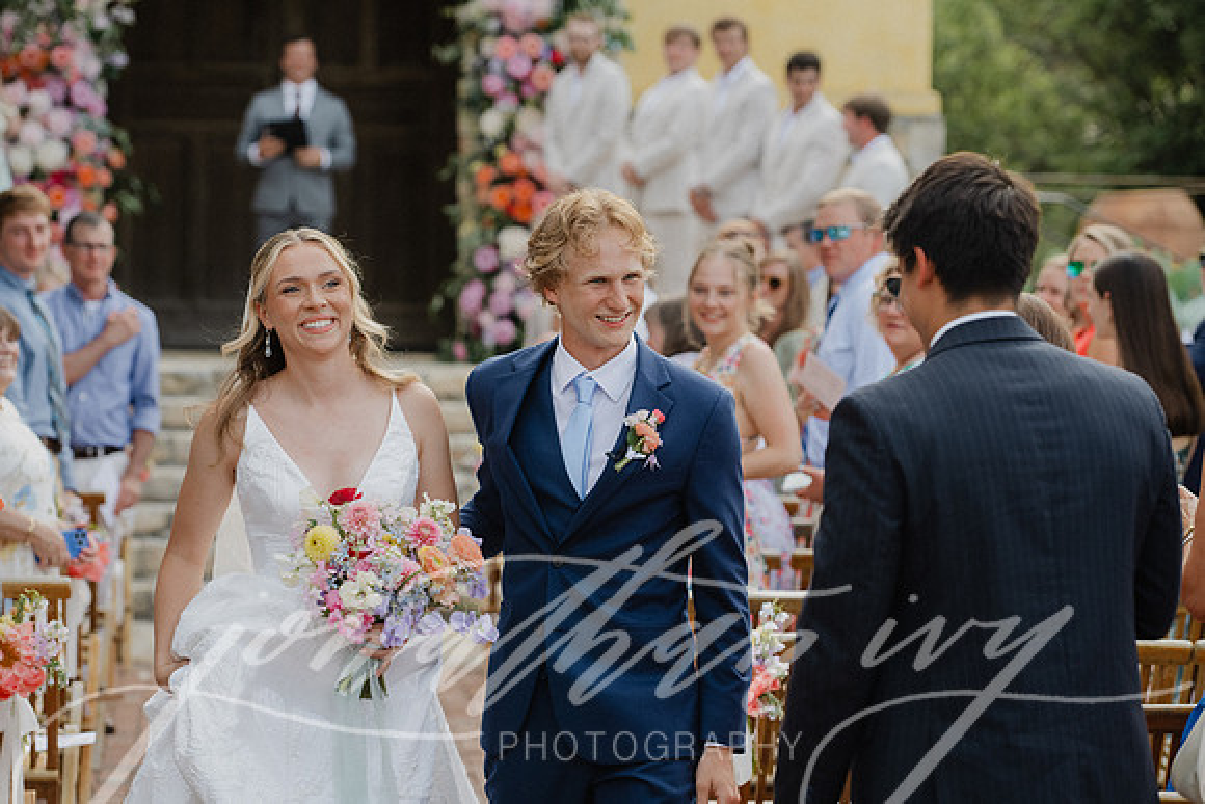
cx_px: 602
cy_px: 402
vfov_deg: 11.4
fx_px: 4017
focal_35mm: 120
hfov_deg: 17.1
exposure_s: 1/1000
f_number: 4.5
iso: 500
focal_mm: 120
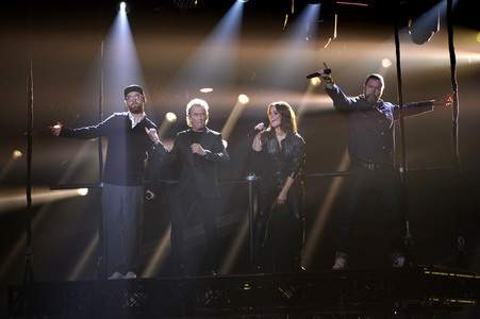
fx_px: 2665
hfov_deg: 10.3
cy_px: 160
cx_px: 240
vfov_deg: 6.9
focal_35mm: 200
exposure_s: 1/100
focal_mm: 200
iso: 2000
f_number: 5.6
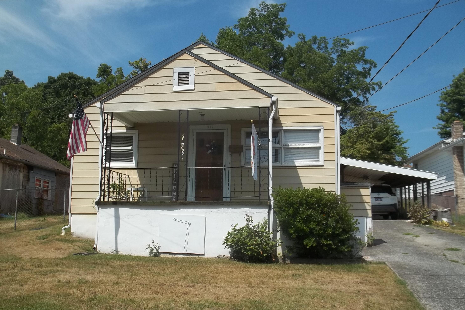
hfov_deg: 54.4
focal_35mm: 35
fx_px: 452
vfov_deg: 37.8
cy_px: 157
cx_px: 236
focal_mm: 5.9
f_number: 8
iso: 64
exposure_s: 1/250
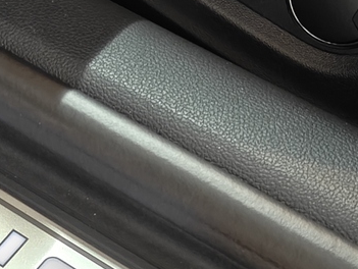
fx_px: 1315
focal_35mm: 127
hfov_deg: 14.9
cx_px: -95
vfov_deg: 11.7
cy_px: 201
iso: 200
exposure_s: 1/20
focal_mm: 5.59
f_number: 1.8
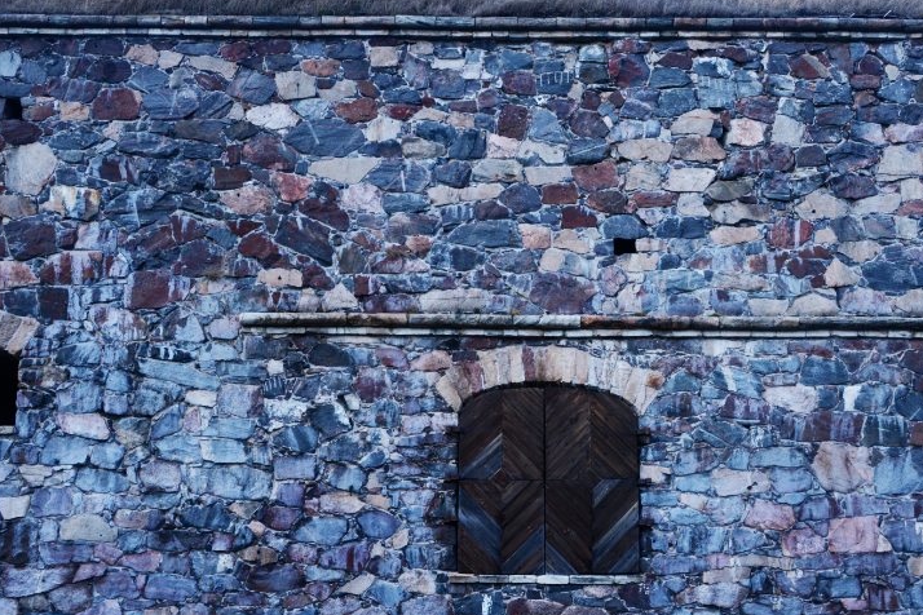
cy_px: 340
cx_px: 511
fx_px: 1256
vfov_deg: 27.5
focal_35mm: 49
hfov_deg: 40.3
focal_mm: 35
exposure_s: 1/30
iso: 800
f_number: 3.8
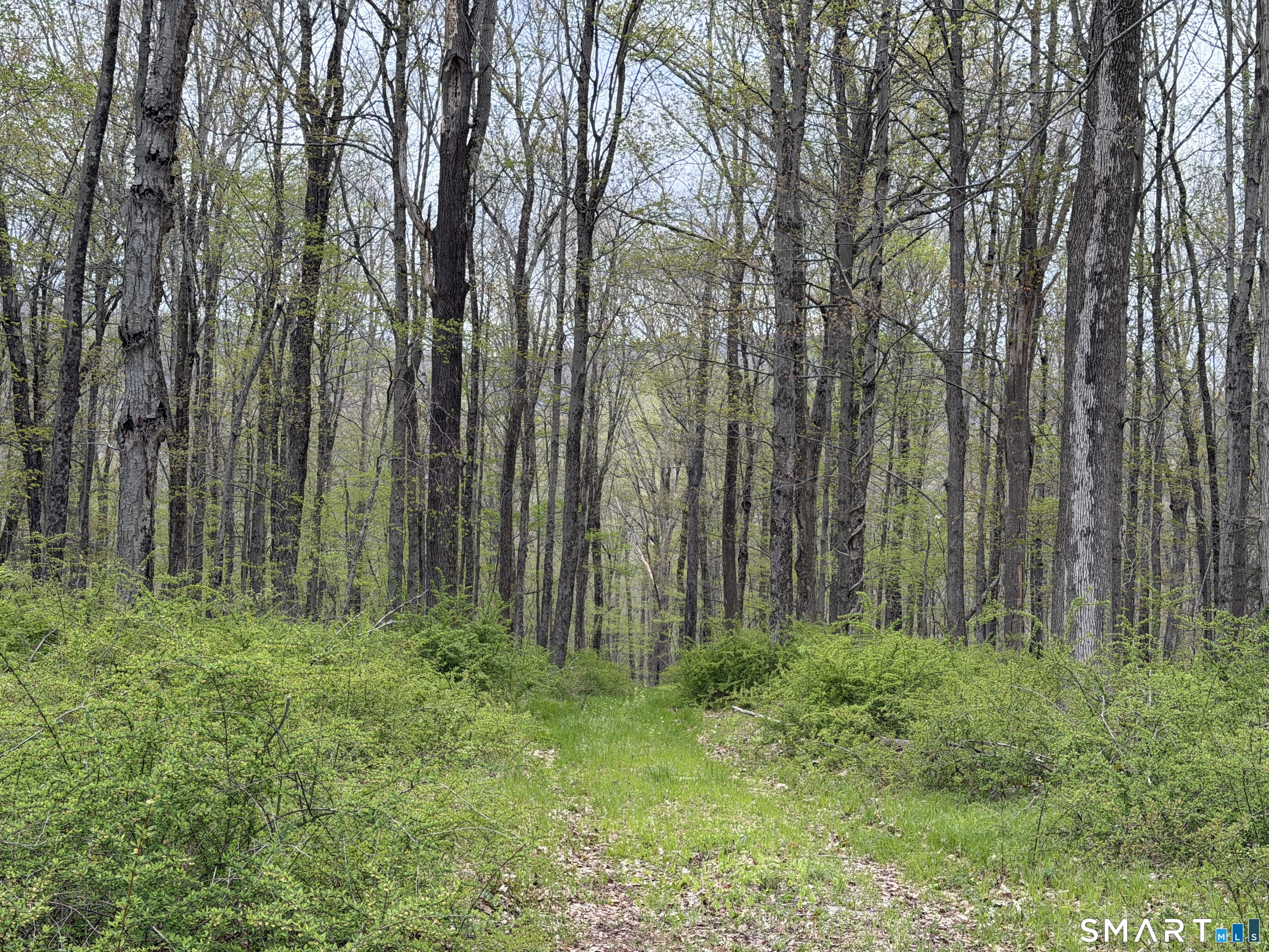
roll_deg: -3.0
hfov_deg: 39.7
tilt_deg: +1.7
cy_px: 476
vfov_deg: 30.3
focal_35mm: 48
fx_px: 1760
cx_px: 634
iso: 64
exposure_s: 1/733
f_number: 1.78
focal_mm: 6.76
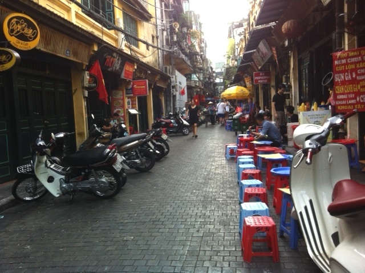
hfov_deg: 52.7
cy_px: 136
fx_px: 368
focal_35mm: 35
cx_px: 182
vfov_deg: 40.6
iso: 80
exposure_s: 1/120
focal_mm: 3.85
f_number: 2.8
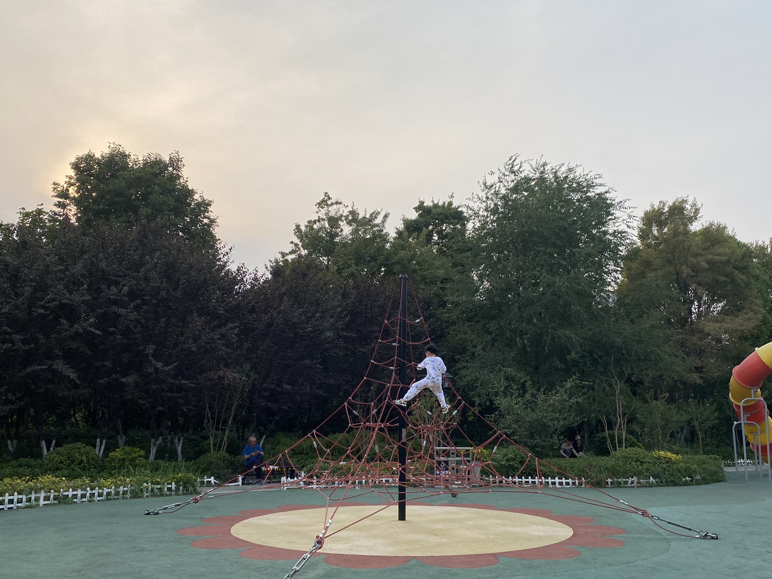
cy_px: 325
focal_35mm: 30
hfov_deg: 59.9
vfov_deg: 46.7
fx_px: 669
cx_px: 404
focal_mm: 4.25
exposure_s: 1/1565
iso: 32
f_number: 1.8
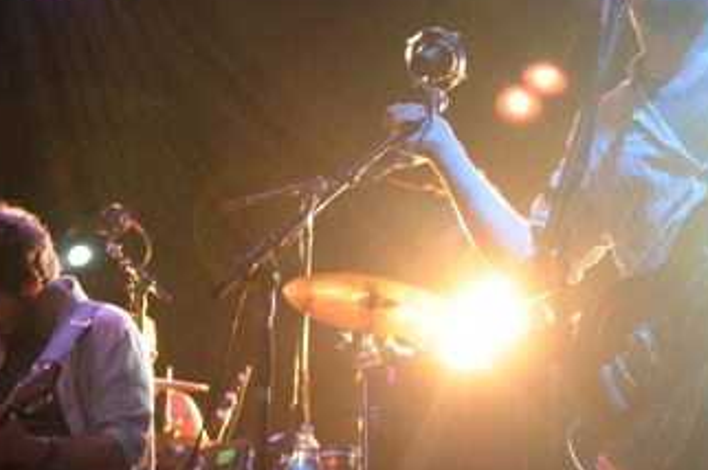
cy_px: 195
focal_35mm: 143
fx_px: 2807
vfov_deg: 9.6
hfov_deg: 14.3
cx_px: 507
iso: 1600
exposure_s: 1/100
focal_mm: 55
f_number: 4.5
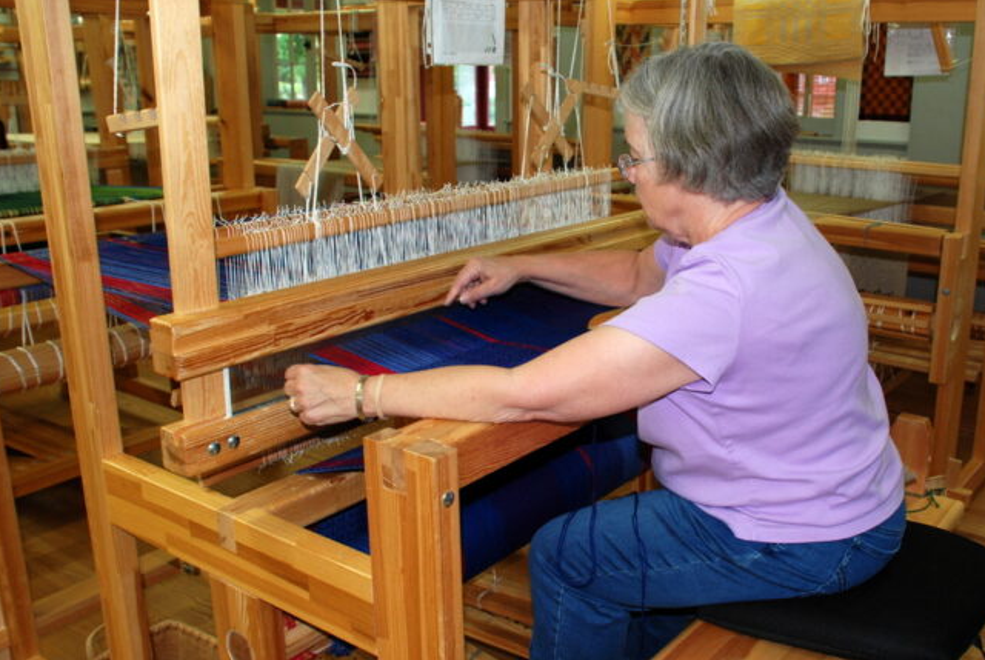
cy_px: 355
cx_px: 580
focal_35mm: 36
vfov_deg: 37.0
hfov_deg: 52.8
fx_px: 987
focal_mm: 20
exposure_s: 1/60
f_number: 4
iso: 400
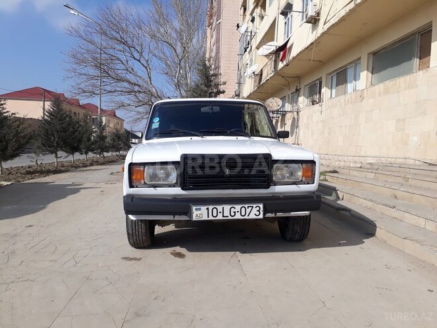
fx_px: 341
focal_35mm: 27
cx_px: 218
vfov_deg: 51.4
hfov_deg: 65.3
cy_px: 164
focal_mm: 3.6
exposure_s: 1/1767
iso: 40
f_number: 1.9
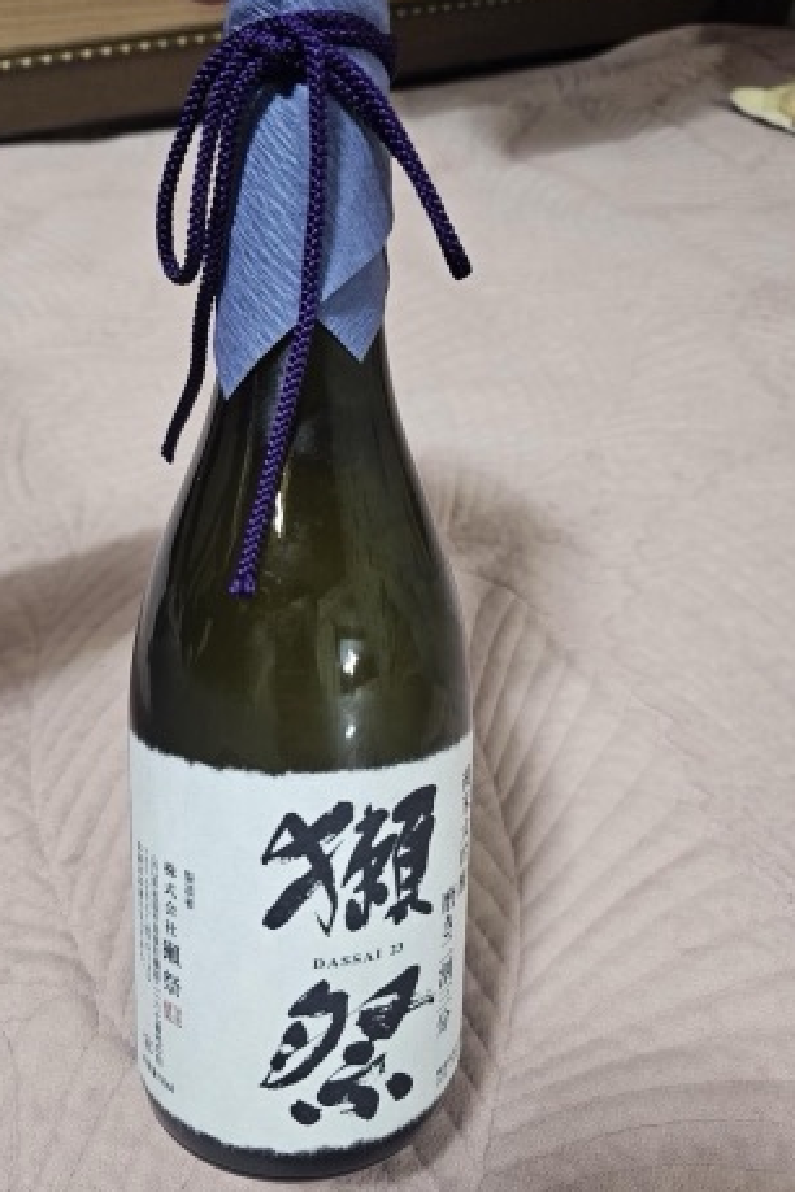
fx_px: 828
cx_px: 351
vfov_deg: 71.5
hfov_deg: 51.2
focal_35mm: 25
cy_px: 584
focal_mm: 6.3
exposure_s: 1/120
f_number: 1.7
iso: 500
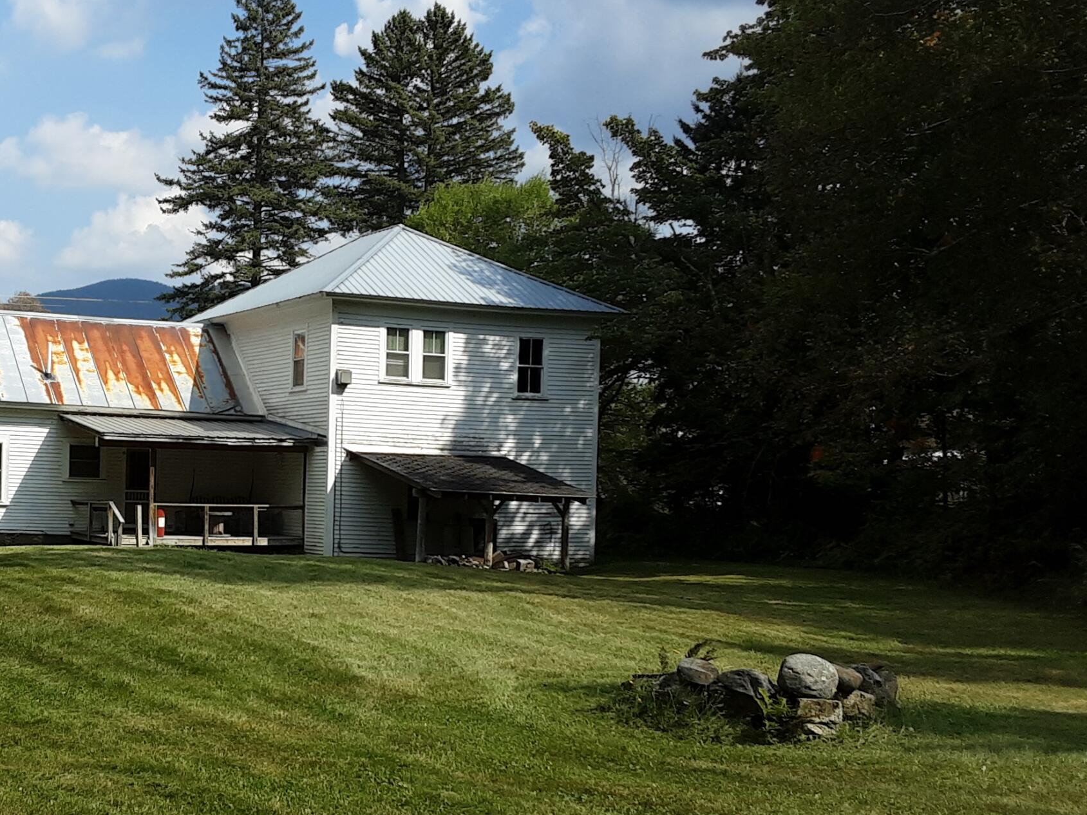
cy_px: 465
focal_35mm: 48
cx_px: 193
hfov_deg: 38.0
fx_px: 1507
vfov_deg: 30.2
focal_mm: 2.91
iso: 40
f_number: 1.9
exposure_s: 1/1603
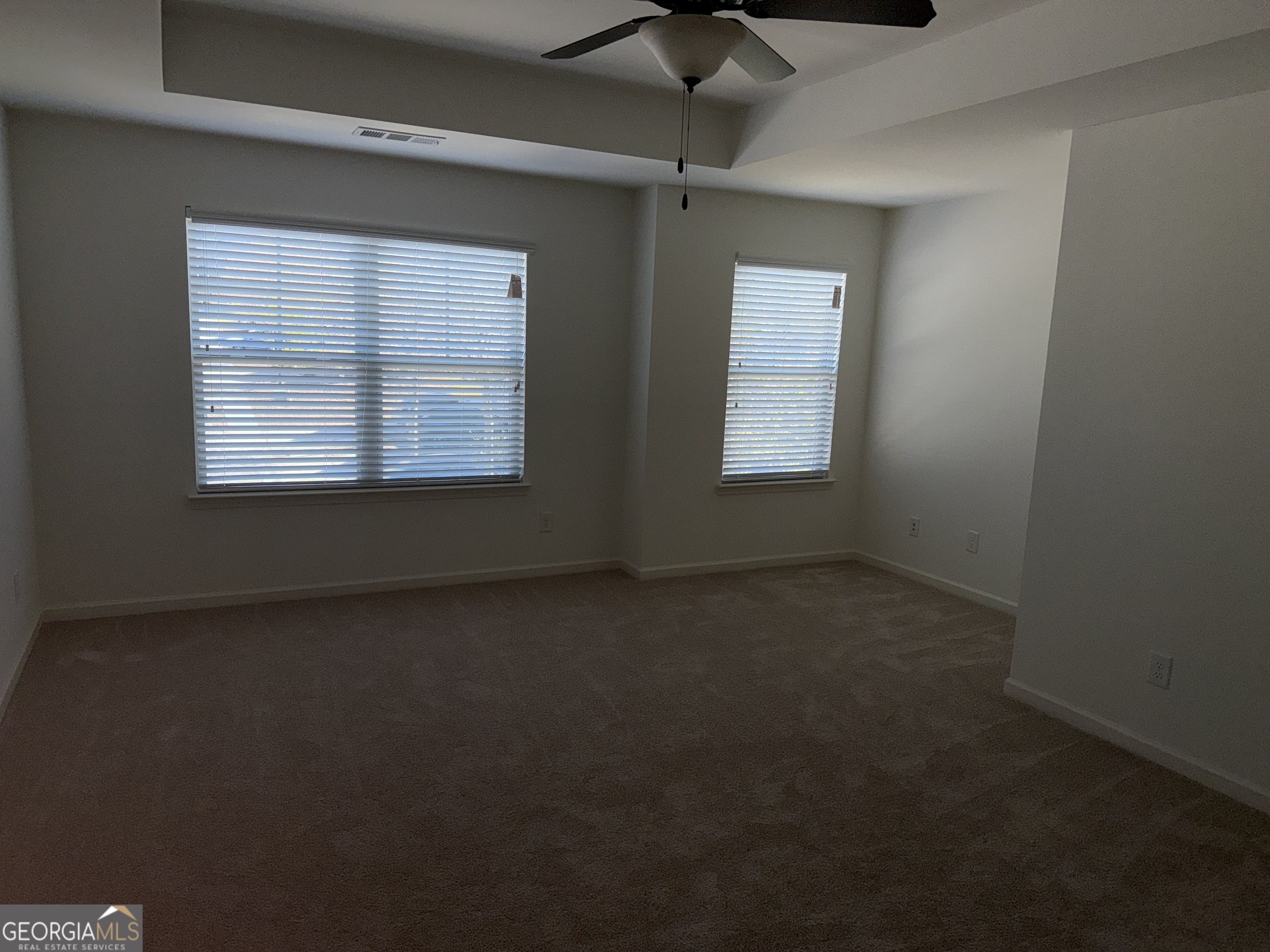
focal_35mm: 24
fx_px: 881
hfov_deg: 71.6
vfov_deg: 56.8
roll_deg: -2.5
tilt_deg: -8.4
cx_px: 635
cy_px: 476
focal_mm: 6.76
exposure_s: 1/456
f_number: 1.78
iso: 50
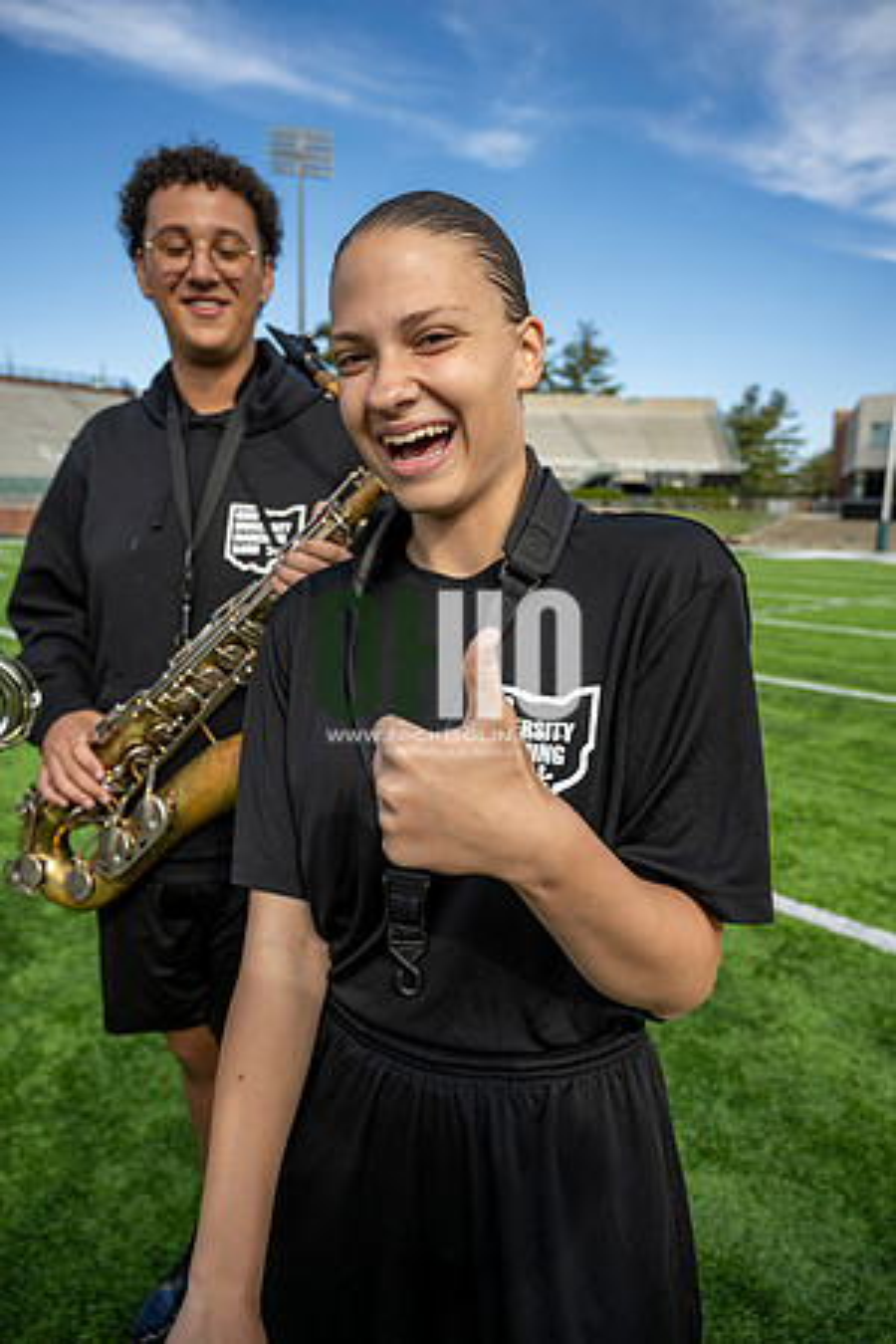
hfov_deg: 53.1
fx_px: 896
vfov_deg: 73.7
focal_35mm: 24
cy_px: 672
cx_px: 448
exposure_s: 1/250
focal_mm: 24
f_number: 4.5
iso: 40
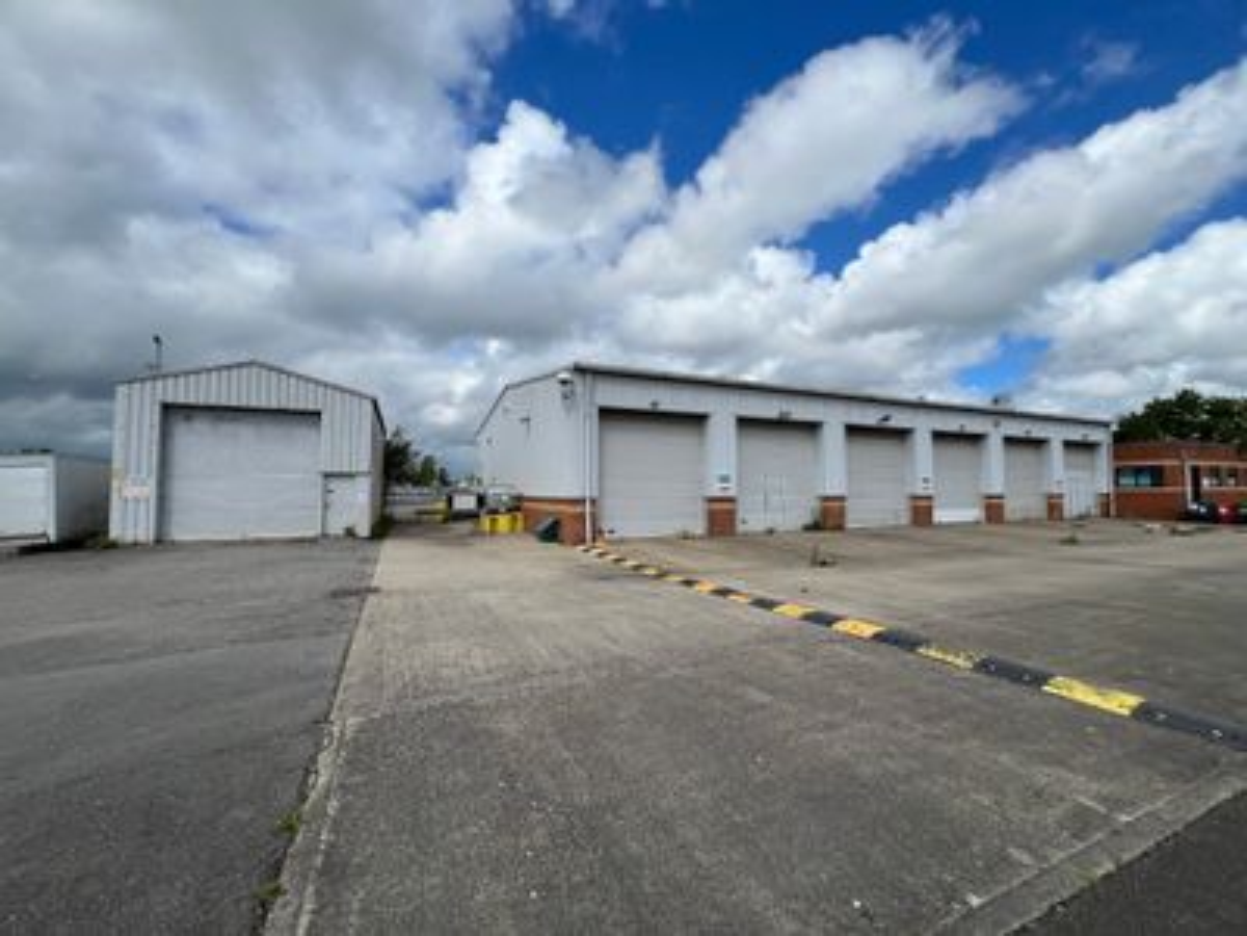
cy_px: 468
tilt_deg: +2.8
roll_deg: +0.3
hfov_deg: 106.2
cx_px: 624
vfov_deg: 89.9
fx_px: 468
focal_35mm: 13
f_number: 1.8
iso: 32
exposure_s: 1/2801
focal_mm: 1.57
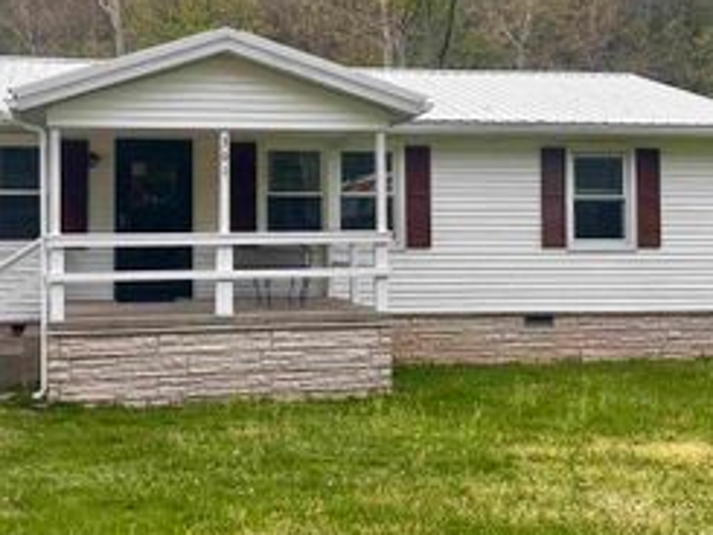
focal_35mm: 49
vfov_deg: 29.6
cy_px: 205
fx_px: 1010
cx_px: 259
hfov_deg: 38.6
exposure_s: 1/303
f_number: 1.78
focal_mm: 6.86
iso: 80
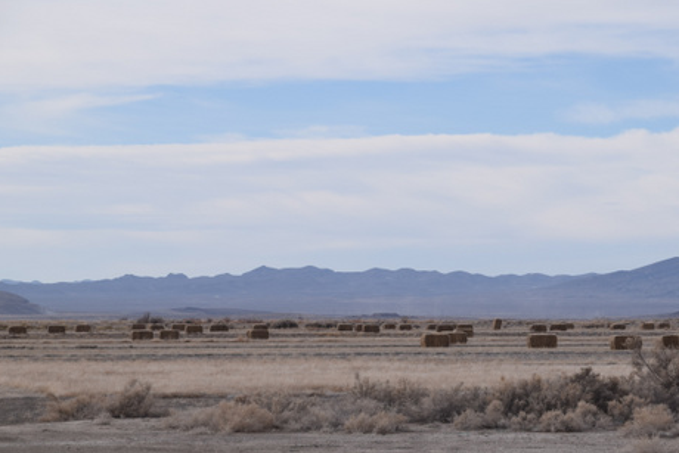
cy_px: 299
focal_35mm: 188
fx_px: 3547
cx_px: 455
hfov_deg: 10.9
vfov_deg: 7.3
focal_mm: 90
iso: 200
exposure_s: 1/640
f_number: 8
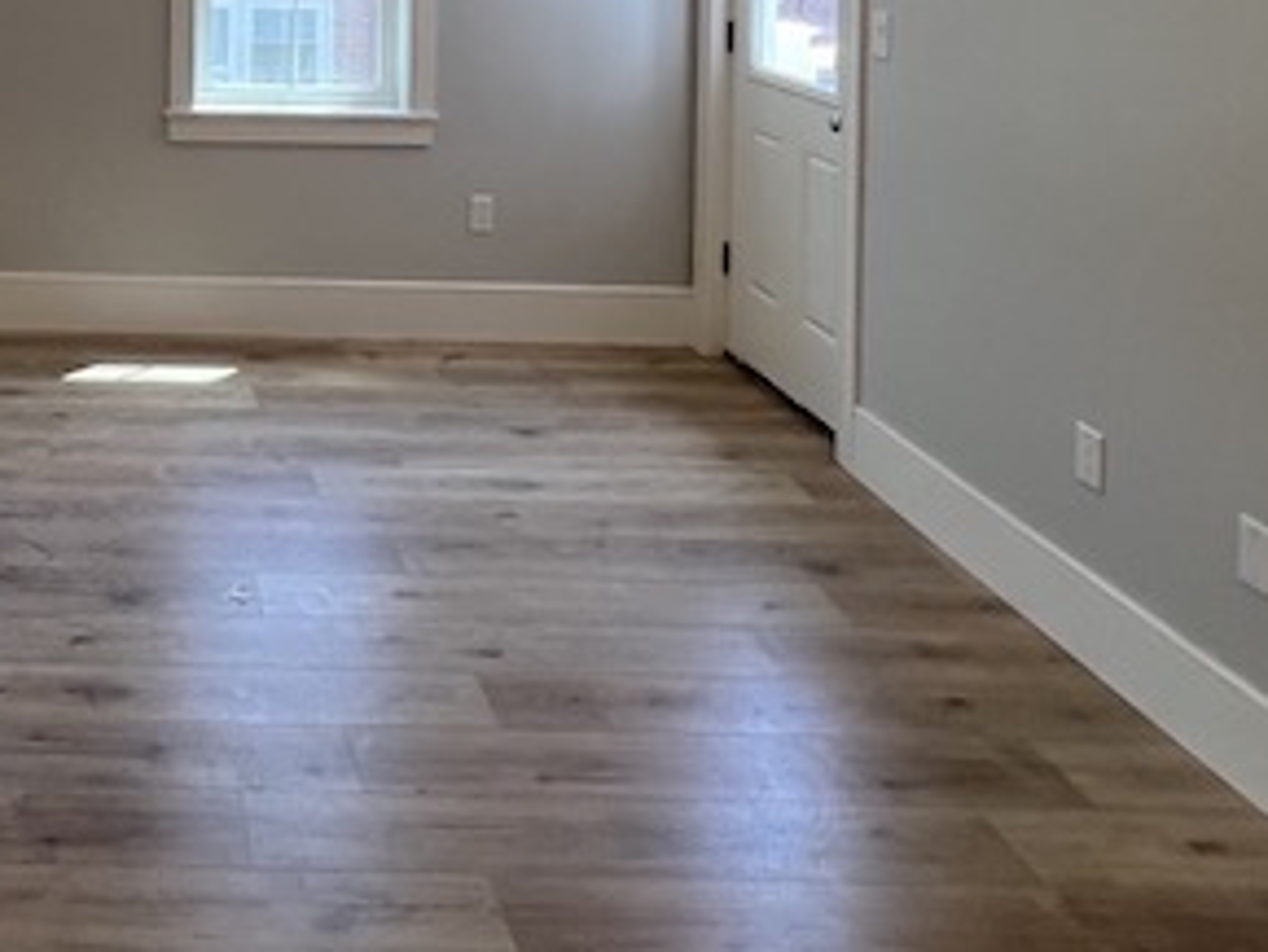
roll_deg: -2.3
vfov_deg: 33.6
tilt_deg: +0.3
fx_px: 1319
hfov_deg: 45.6
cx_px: 88
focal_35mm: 36
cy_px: -136
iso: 50
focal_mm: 1.57
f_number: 1.8
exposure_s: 1/120
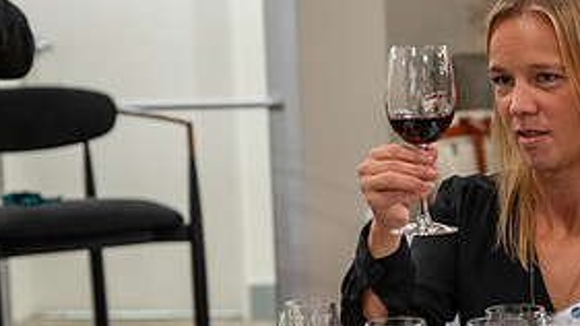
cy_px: 262
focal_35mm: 151
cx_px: 458
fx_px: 2322
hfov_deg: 14.2
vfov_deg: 8.0
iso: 2000
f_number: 4
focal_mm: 70
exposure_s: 1/80
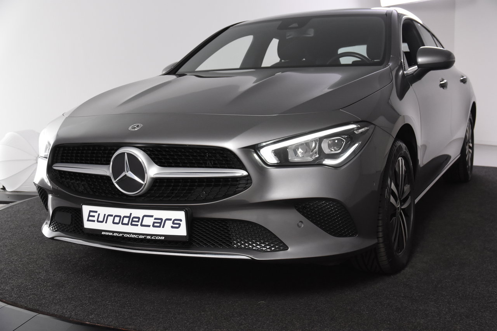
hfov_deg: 42.3
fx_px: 642
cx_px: 248
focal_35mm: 46
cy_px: 166
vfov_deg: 28.9
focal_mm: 31
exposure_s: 1/125
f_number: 5.6
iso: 1600
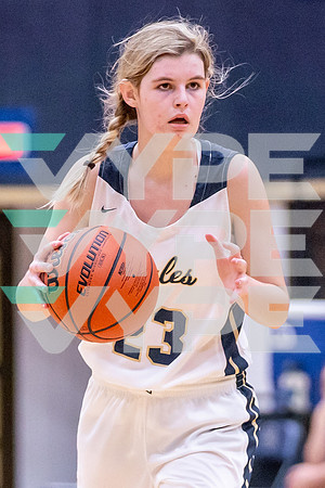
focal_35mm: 426
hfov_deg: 3.2
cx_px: 127
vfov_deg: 4.8
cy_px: 443
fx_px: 5763
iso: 2000
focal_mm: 135
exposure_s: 1/1250
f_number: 2.8
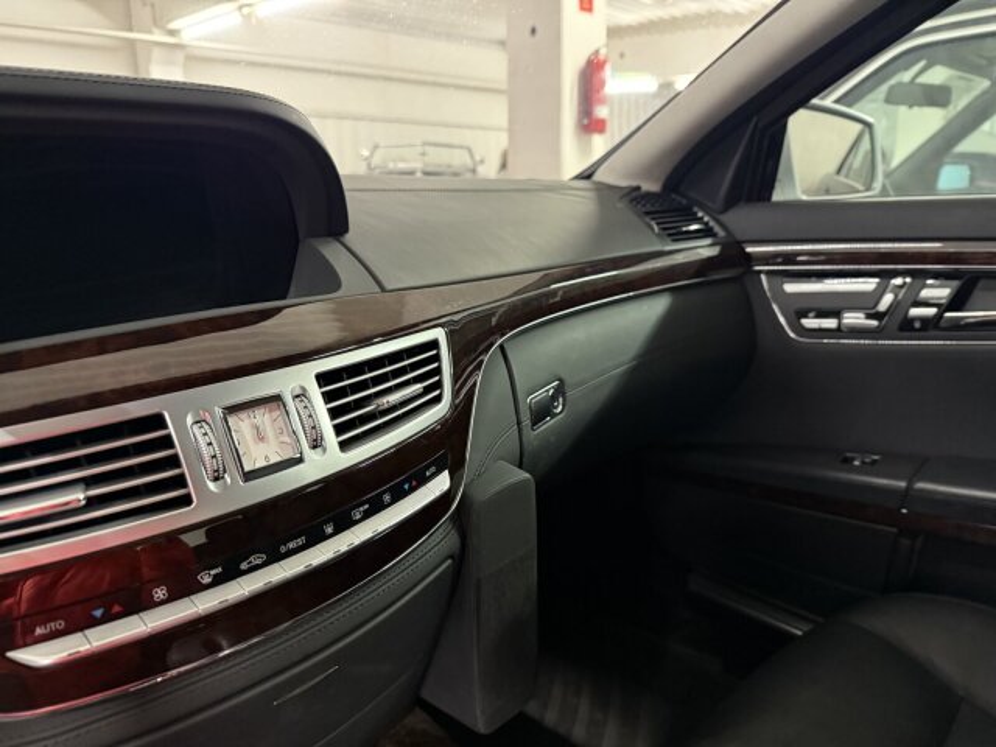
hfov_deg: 71.6
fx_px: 691
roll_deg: -0.2
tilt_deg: -16.3
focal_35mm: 24
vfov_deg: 56.8
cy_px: 374
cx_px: 498
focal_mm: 6.76
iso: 800
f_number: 1.78
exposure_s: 1/33
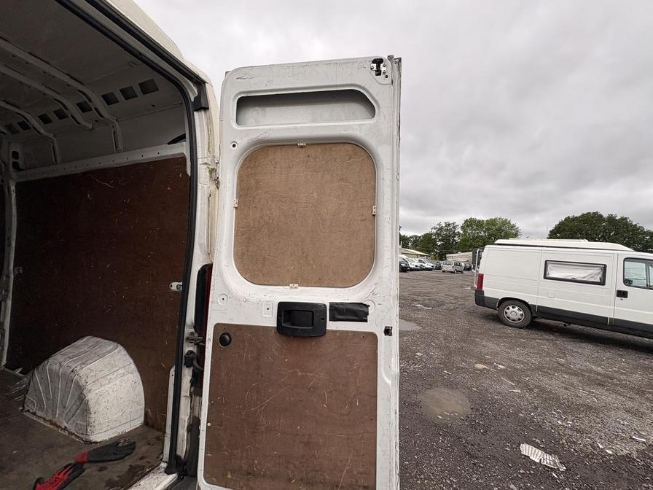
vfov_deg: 85.7
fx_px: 264
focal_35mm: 14
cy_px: 245
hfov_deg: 102.1
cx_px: 326
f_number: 2.2
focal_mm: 2.22
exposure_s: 1/932
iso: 50
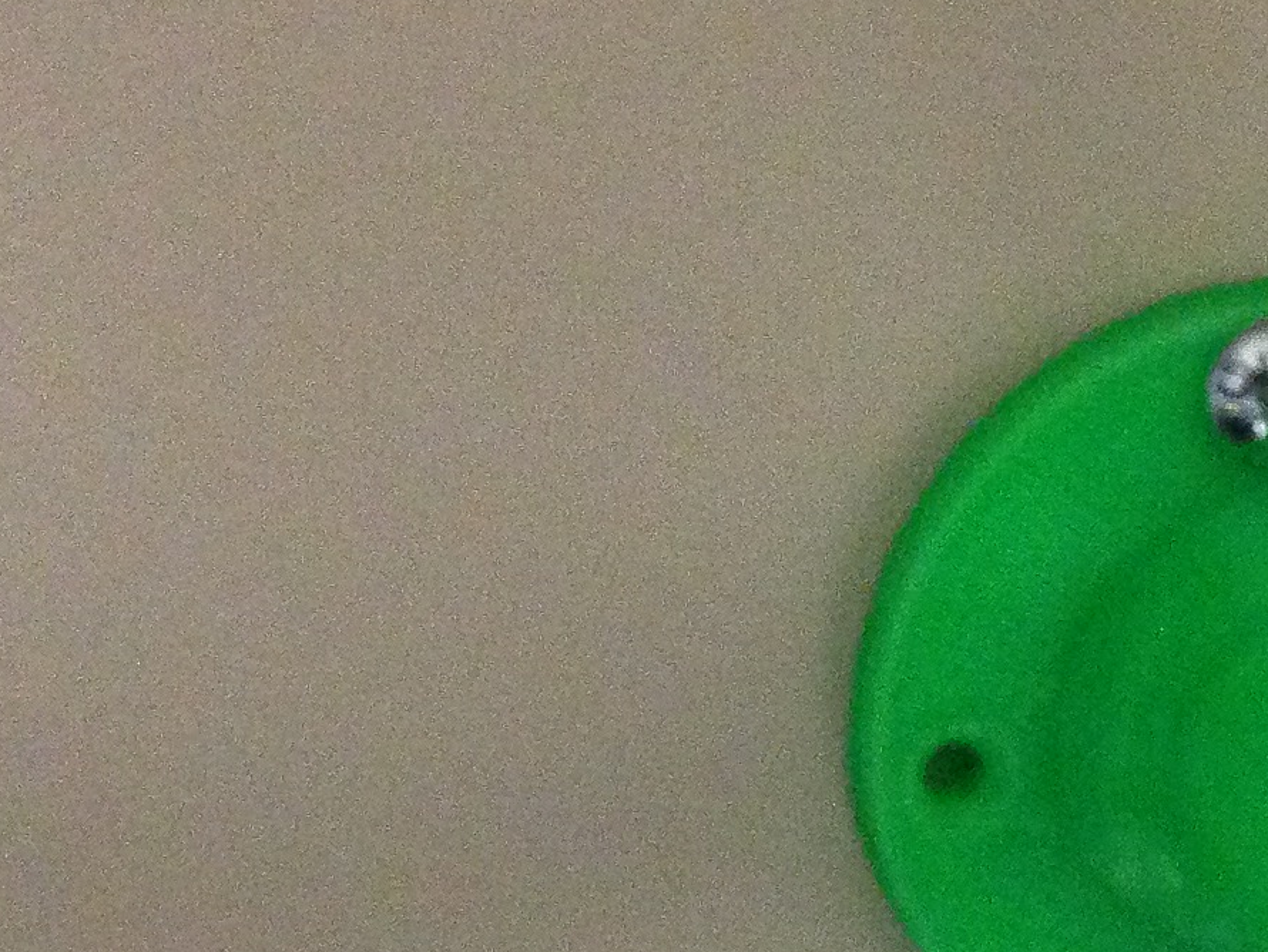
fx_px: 4433
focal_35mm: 121
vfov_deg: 12.0
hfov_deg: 15.4
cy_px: 1116
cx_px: 1715
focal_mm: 4.12
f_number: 2.4
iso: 400
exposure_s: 1/15
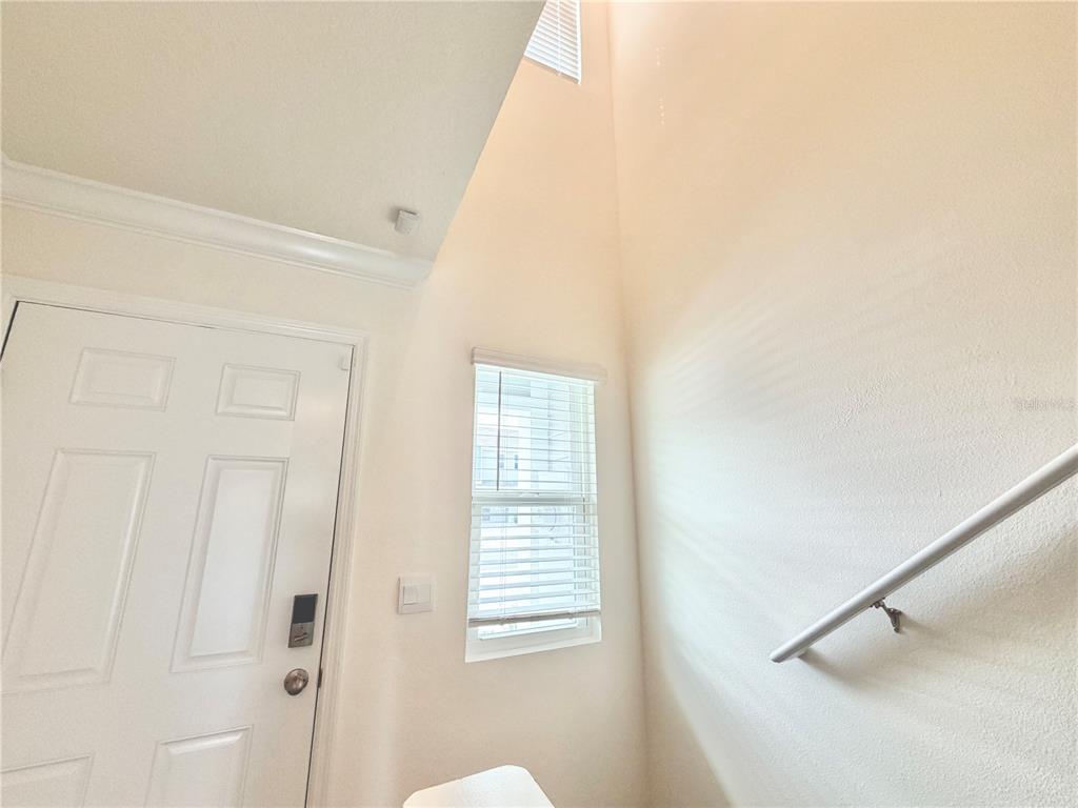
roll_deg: +2.2
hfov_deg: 102.1
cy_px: 404
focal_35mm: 14
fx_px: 436
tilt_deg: +12.7
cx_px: 539
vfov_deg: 85.7
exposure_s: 1/120
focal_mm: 2.22
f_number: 2.2
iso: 160
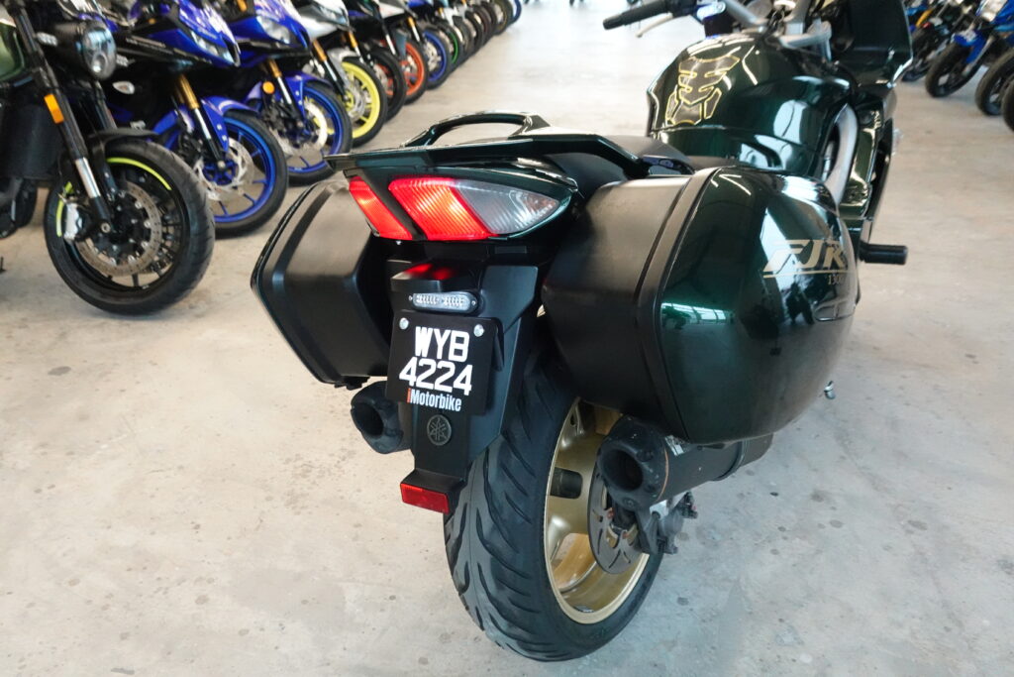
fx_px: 817
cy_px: 338
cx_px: 507
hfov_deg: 63.7
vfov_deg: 45.0
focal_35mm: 29
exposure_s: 1/125
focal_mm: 10.77
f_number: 3.2
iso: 3200
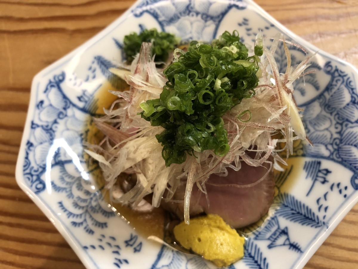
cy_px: 134
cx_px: 179
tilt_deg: -67.2
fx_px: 290
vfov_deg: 49.7
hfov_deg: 63.4
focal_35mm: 28
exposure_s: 1/20
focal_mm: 3.99
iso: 40
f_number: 1.8
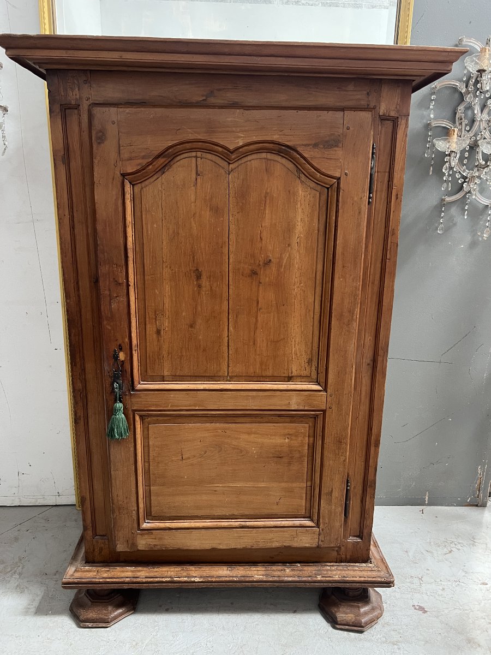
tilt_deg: -13.7
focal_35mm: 26
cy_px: 328
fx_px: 492
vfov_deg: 67.3
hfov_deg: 53.1
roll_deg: -0.8
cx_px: 246
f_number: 1.5
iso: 320
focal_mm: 5.7
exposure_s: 1/60
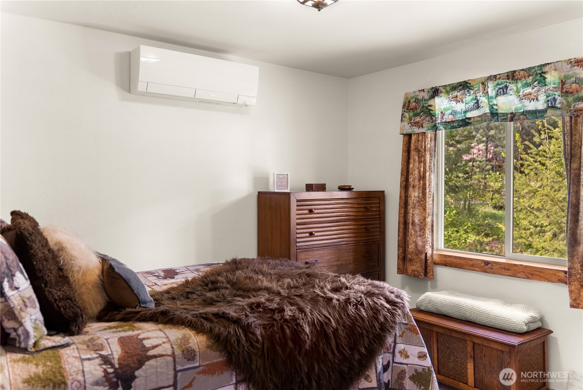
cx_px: 292
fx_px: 449
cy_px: 195
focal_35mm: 28
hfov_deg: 66.0
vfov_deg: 46.9
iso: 400
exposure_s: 1/15
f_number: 2.8
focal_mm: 27.7
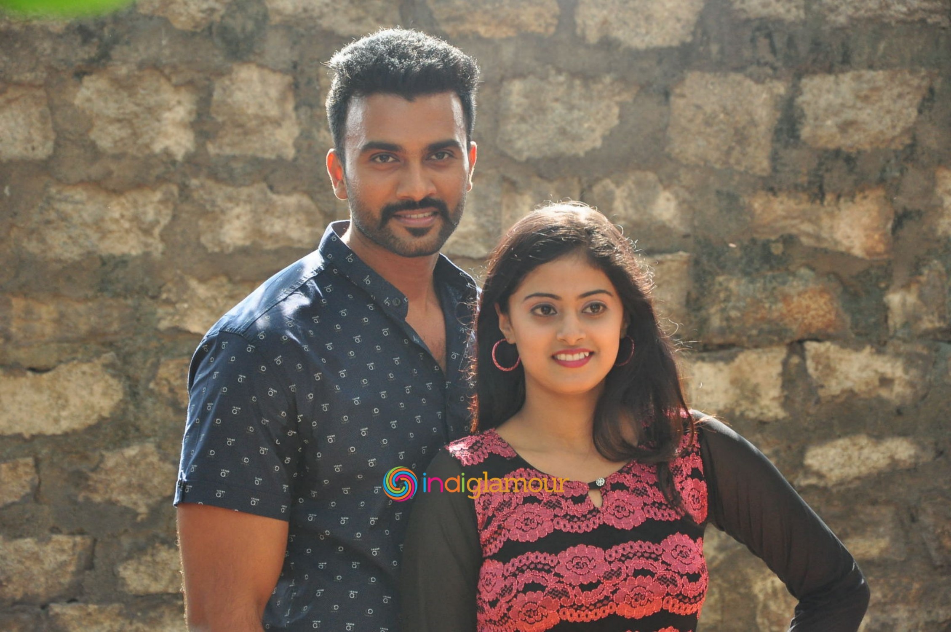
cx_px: 476
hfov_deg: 14.0
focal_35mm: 147
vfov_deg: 9.3
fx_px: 3879
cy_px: 316
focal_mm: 98
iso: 1000
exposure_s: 1/125
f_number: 7.1
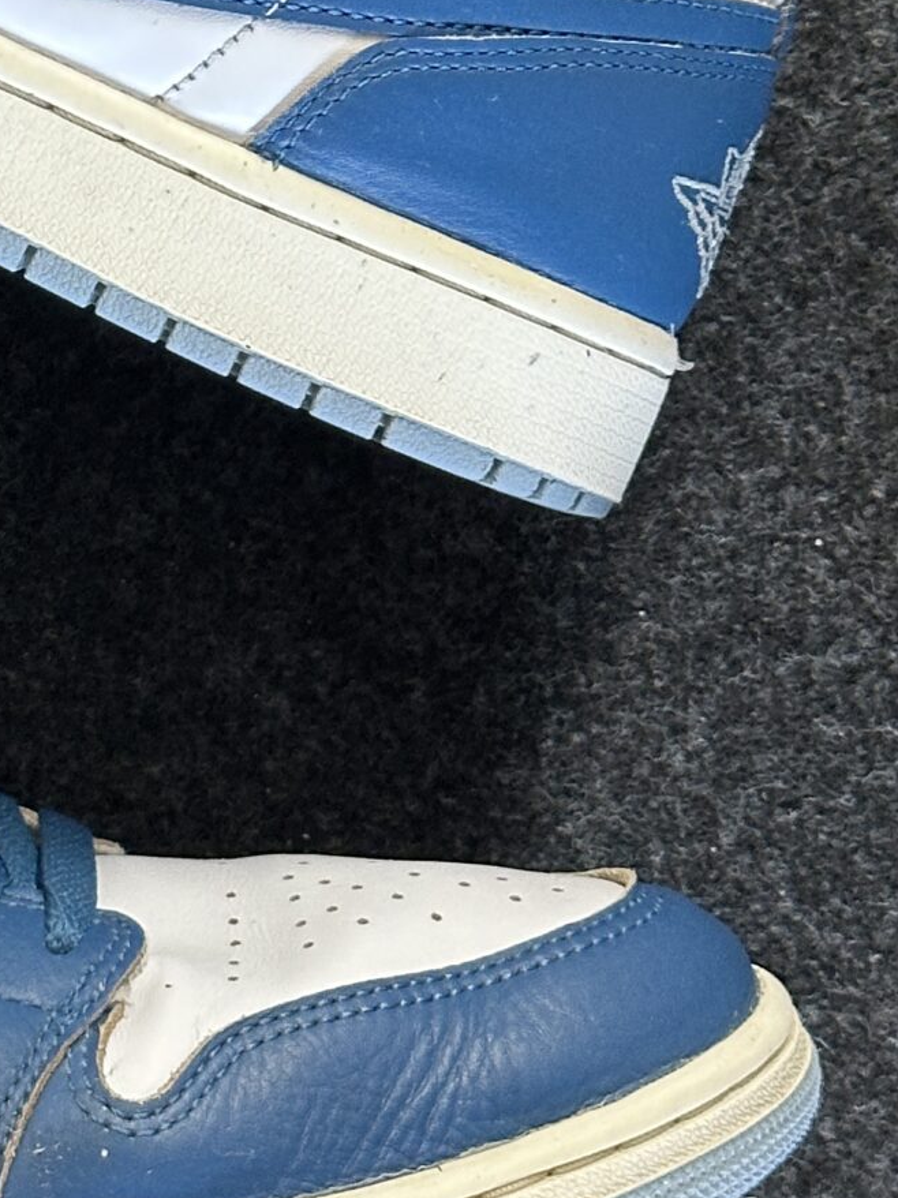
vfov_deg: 14.1
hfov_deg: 10.4
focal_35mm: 140
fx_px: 4845
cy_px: 357
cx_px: -278
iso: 250
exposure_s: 1/50
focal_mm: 6.86
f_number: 1.78
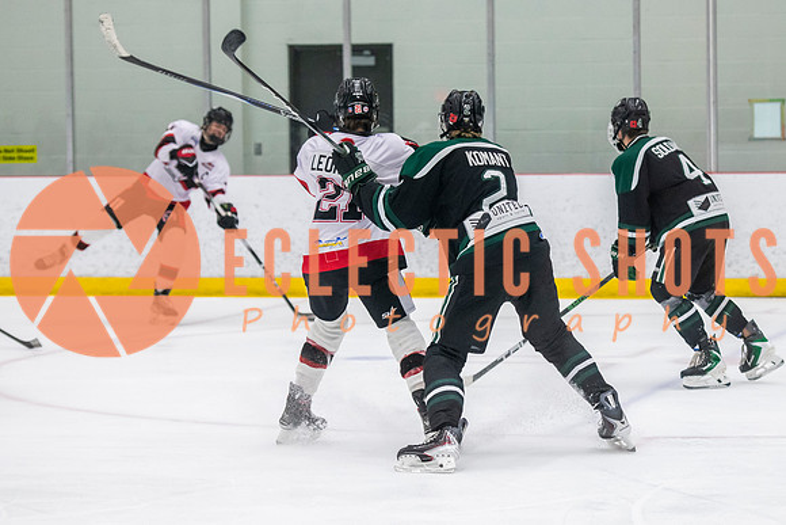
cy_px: 277
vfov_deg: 8.9
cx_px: 489
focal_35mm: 154
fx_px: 3365
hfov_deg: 13.3
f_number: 3.2
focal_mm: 102
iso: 3200
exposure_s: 1/640
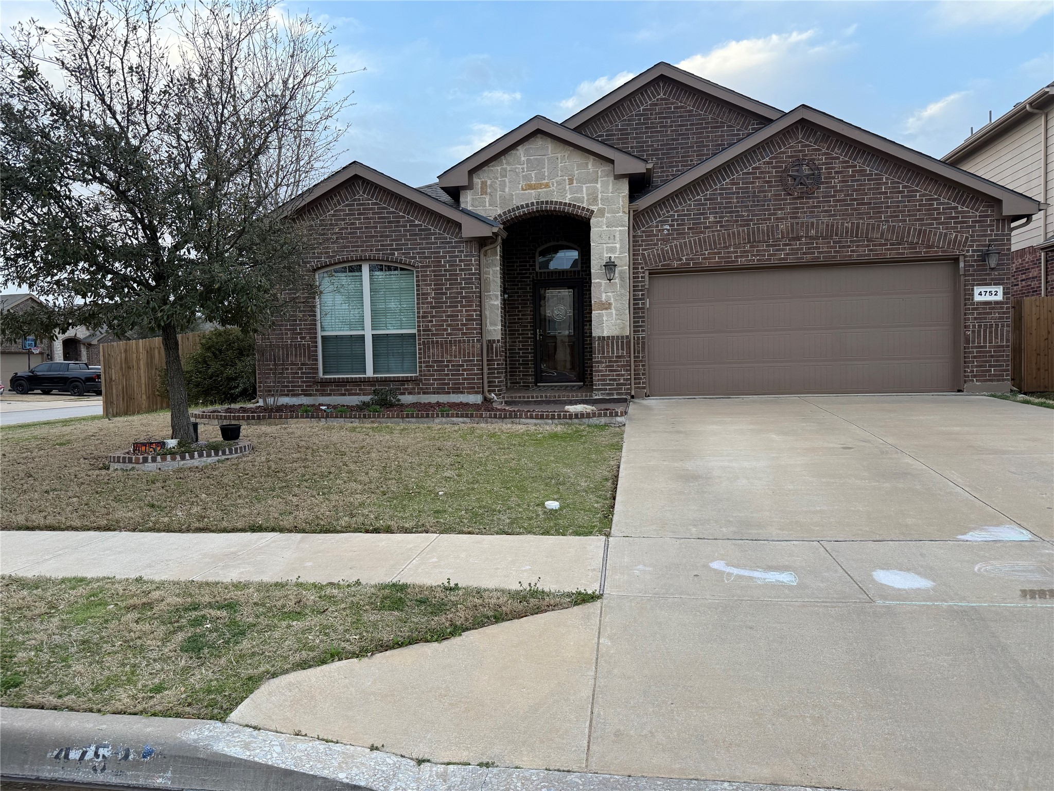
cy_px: 396
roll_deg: -0.1
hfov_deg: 71.6
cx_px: 527
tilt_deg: -2.1
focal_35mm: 24
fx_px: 731
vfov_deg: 56.8
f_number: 1.78
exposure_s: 1/207
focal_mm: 6.76
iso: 100
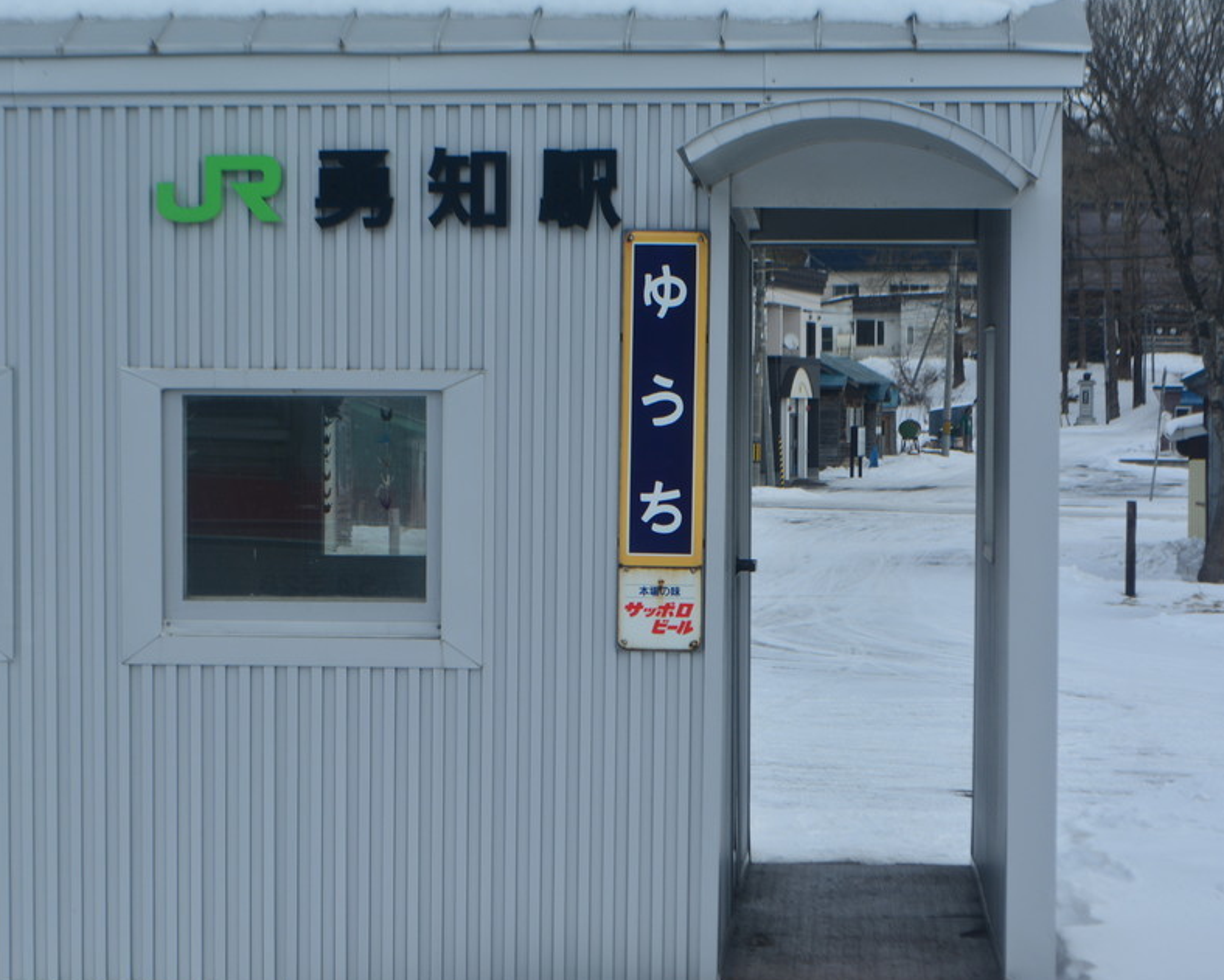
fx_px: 3646
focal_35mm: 101
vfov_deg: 15.3
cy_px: 526
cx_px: 539
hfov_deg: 19.0
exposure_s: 1/250
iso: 200
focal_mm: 55
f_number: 8
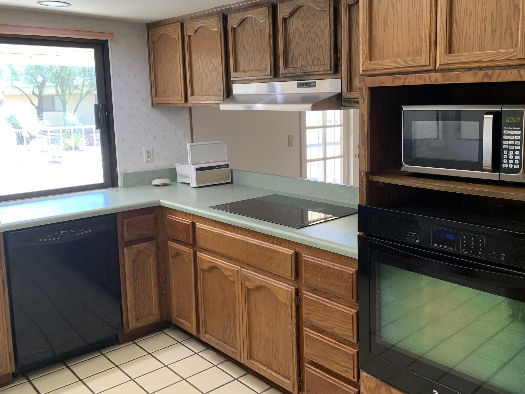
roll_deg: +1.1
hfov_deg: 55.0
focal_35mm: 33
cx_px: 312
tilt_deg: -7.5
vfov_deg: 42.9
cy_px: 174
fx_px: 500
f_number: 1.8
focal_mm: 4.25
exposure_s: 1/60
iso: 100
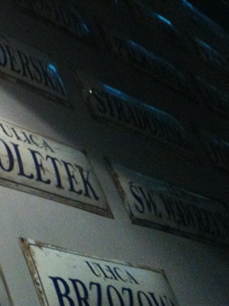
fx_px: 865
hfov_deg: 13.7
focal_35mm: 98
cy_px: 95
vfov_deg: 20.0
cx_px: -164
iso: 320
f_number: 2.8
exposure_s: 1/15
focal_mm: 3.85
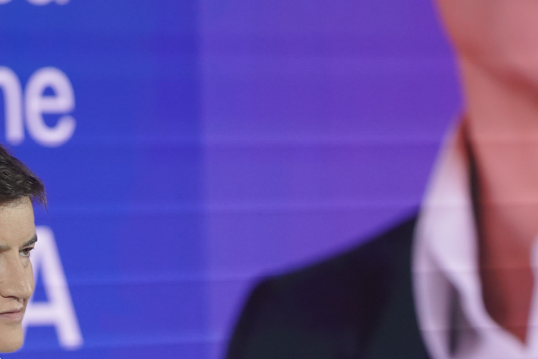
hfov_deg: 5.1
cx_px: 140
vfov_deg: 3.4
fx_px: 5992
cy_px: 382
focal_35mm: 401
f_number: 4
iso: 2500
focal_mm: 165
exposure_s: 1/640
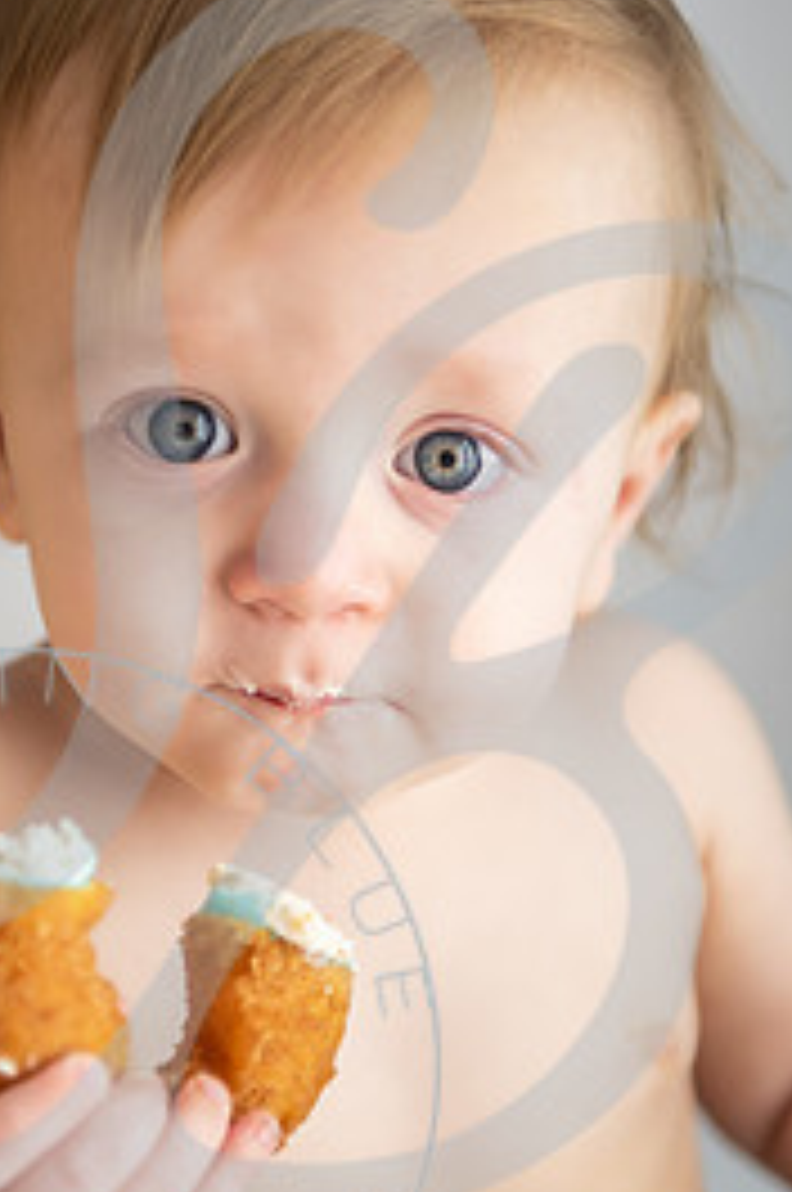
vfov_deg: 17.2
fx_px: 3937
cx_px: 225
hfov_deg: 11.5
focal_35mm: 119
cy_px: 724
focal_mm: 70
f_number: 2.8
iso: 320
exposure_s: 1/200
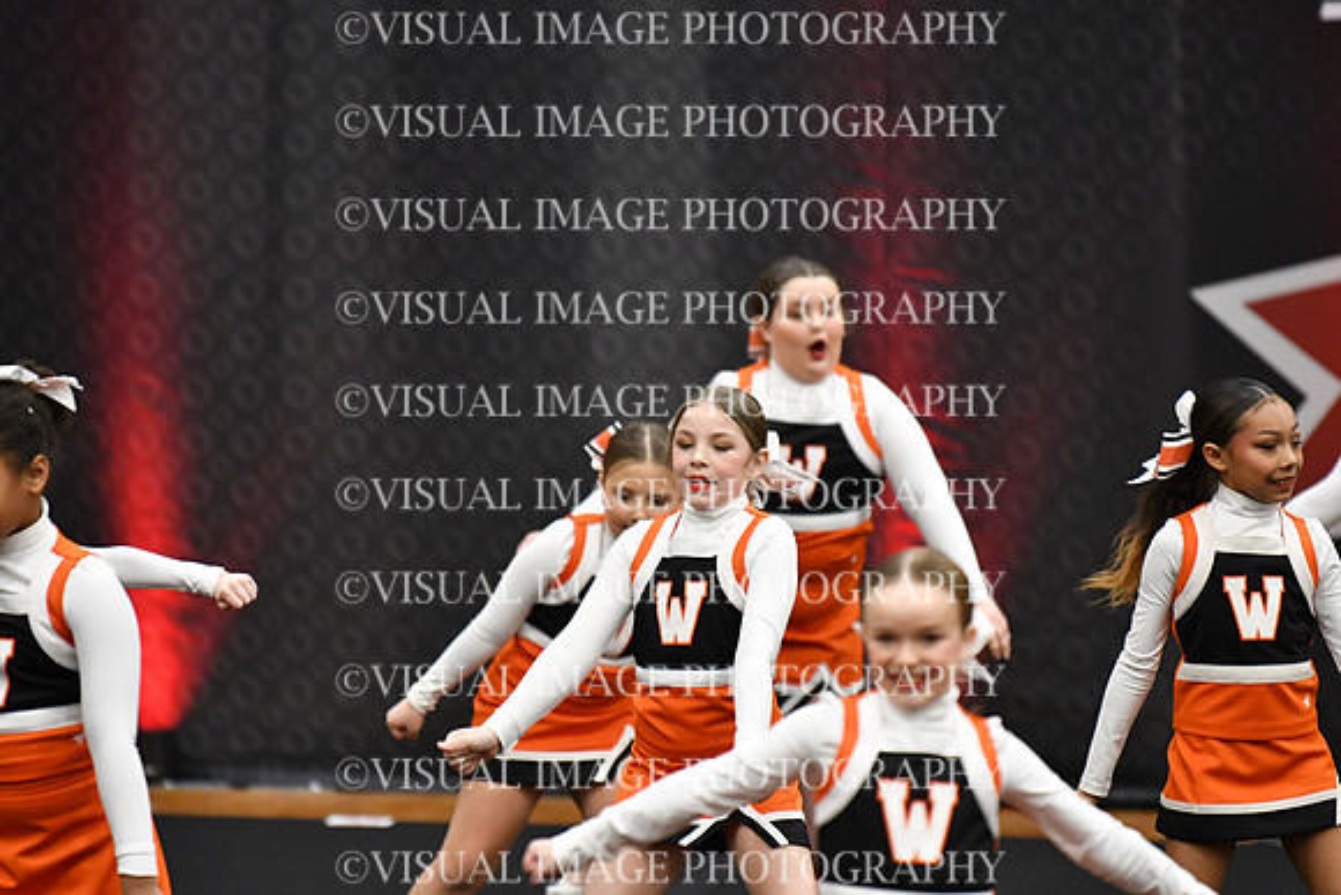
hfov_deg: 6.9
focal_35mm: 300
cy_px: 448
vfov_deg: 4.6
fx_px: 11177
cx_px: 670
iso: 5000
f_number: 2.8
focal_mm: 200
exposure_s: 1/800
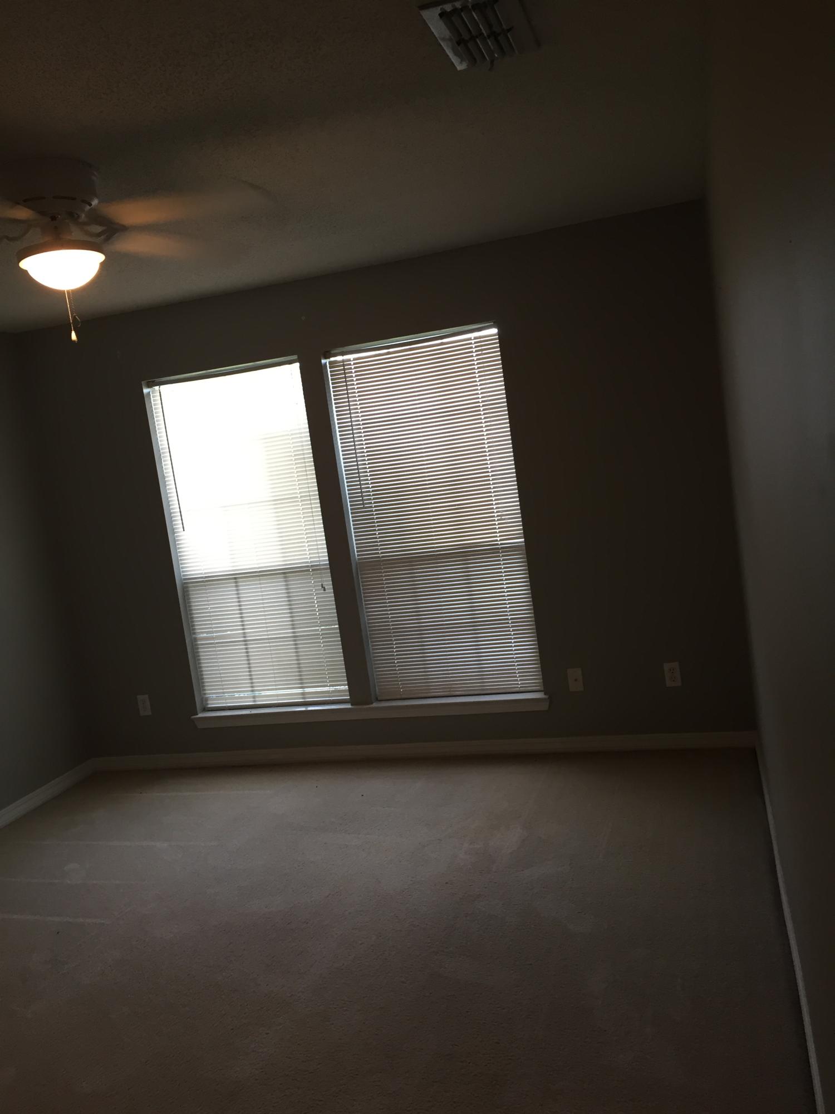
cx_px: 418
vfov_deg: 61.7
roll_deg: +7.9
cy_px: 557
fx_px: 933
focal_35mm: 29
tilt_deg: -5.6
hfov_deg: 48.2
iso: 64
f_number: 2.2
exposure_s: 1/30
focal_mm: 4.15
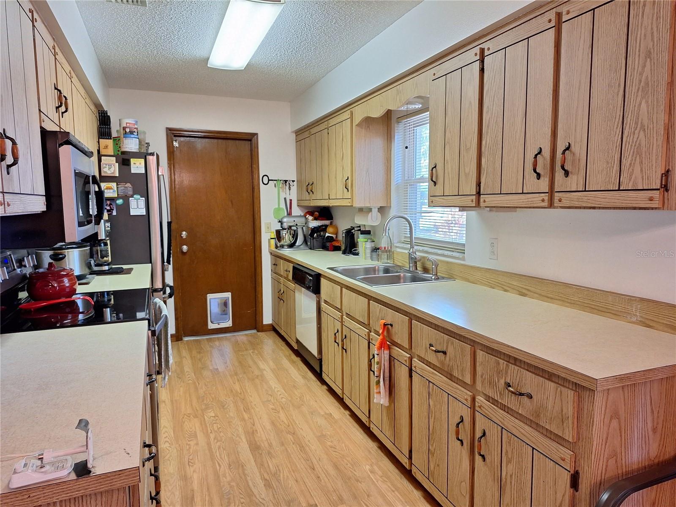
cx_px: 338
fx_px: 449
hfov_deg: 73.9
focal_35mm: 23
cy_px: 254
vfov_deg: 58.9
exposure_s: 1/40
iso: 160
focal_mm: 5.54
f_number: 1.8
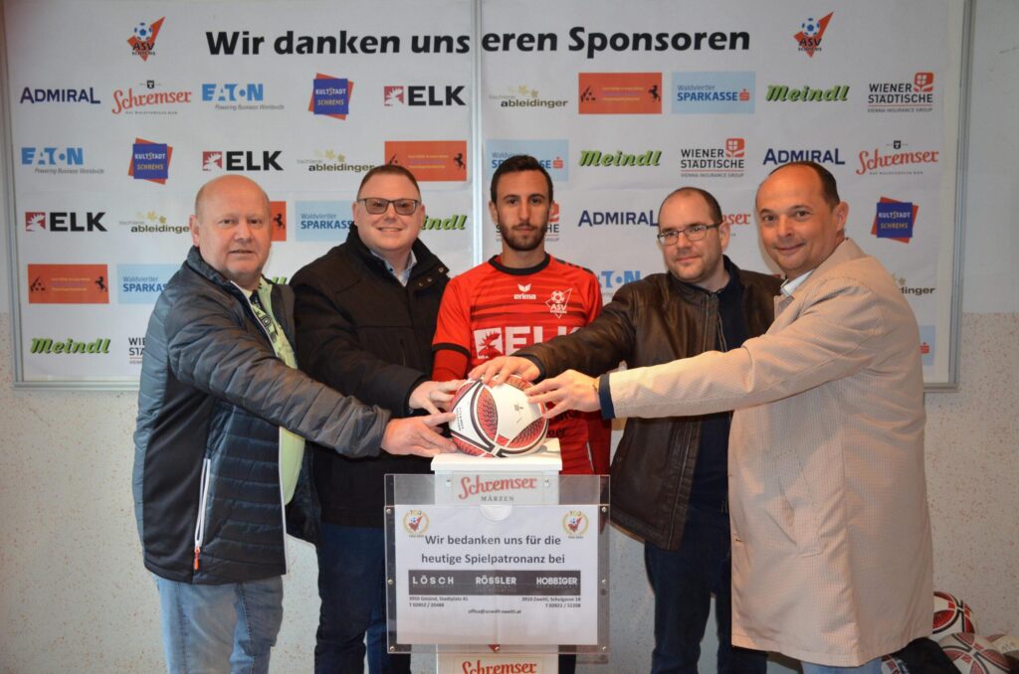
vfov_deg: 38.2
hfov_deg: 55.2
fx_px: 974
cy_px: 337
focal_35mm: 34
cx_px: 510
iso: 1400
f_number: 3.8
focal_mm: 23
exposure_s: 1/60
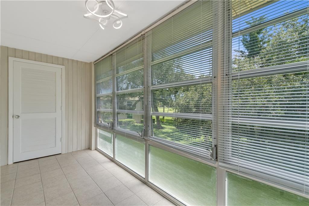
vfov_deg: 77.3
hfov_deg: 100.4
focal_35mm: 15
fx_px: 129
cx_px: 154
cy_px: 103
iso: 320
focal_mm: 10
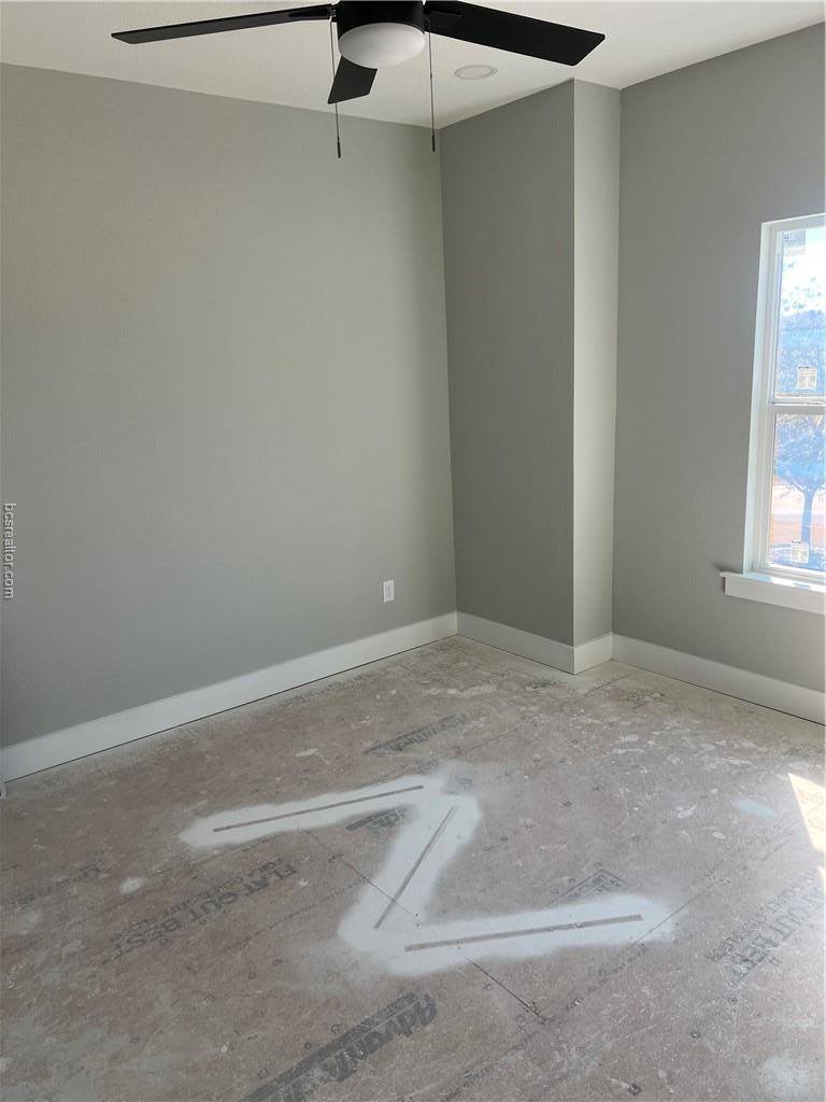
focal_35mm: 26
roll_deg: +4.0
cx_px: 413
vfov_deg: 67.3
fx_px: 827
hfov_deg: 53.1
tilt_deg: -13.7
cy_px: 551
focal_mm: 5.7
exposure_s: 1/346
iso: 50
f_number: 1.5
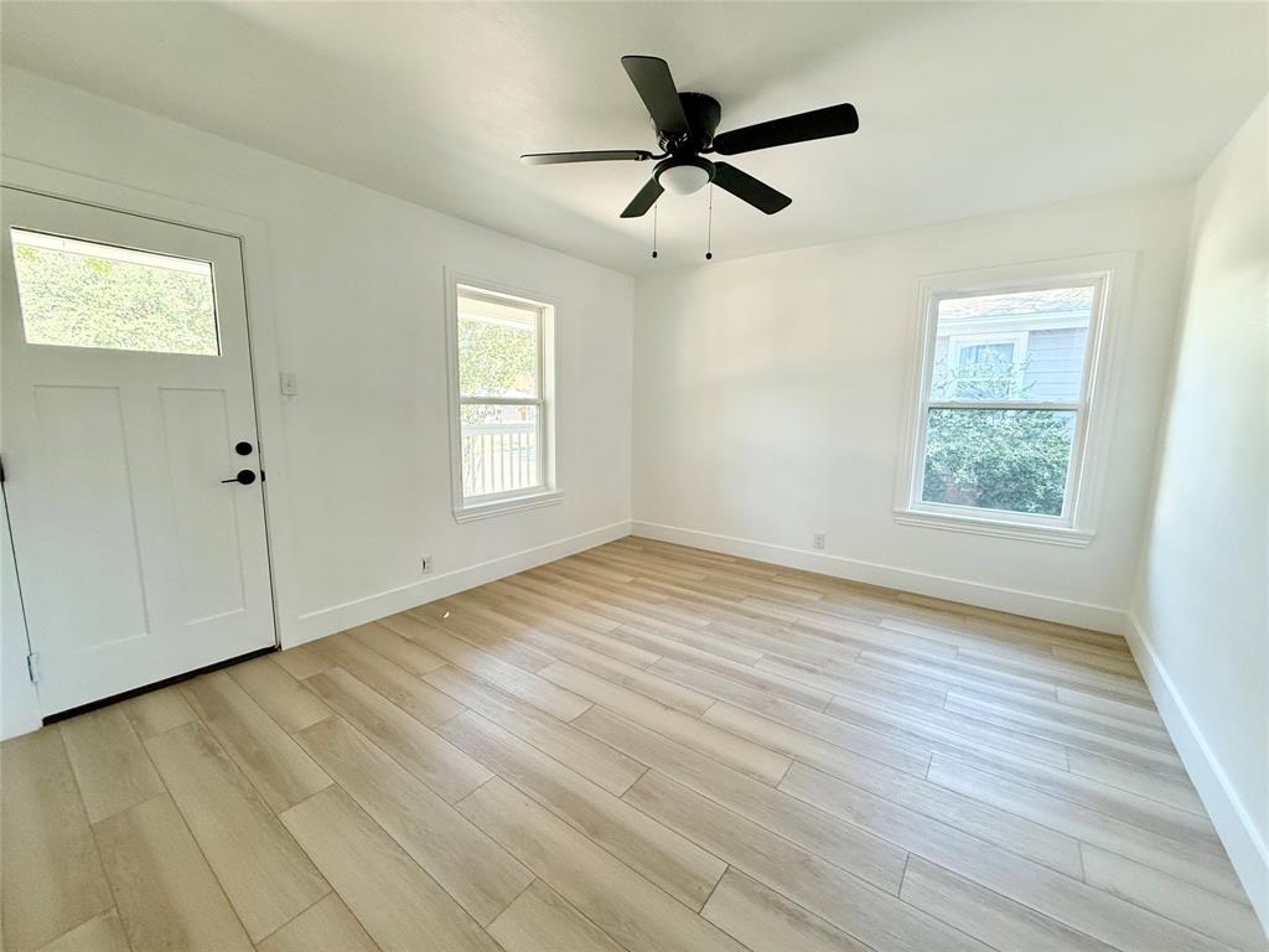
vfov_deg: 85.7
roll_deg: -1.4
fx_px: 513
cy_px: 476
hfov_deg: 102.1
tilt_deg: -6.8
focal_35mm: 14
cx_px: 634
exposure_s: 1/99
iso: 250
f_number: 2.2
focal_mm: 2.22
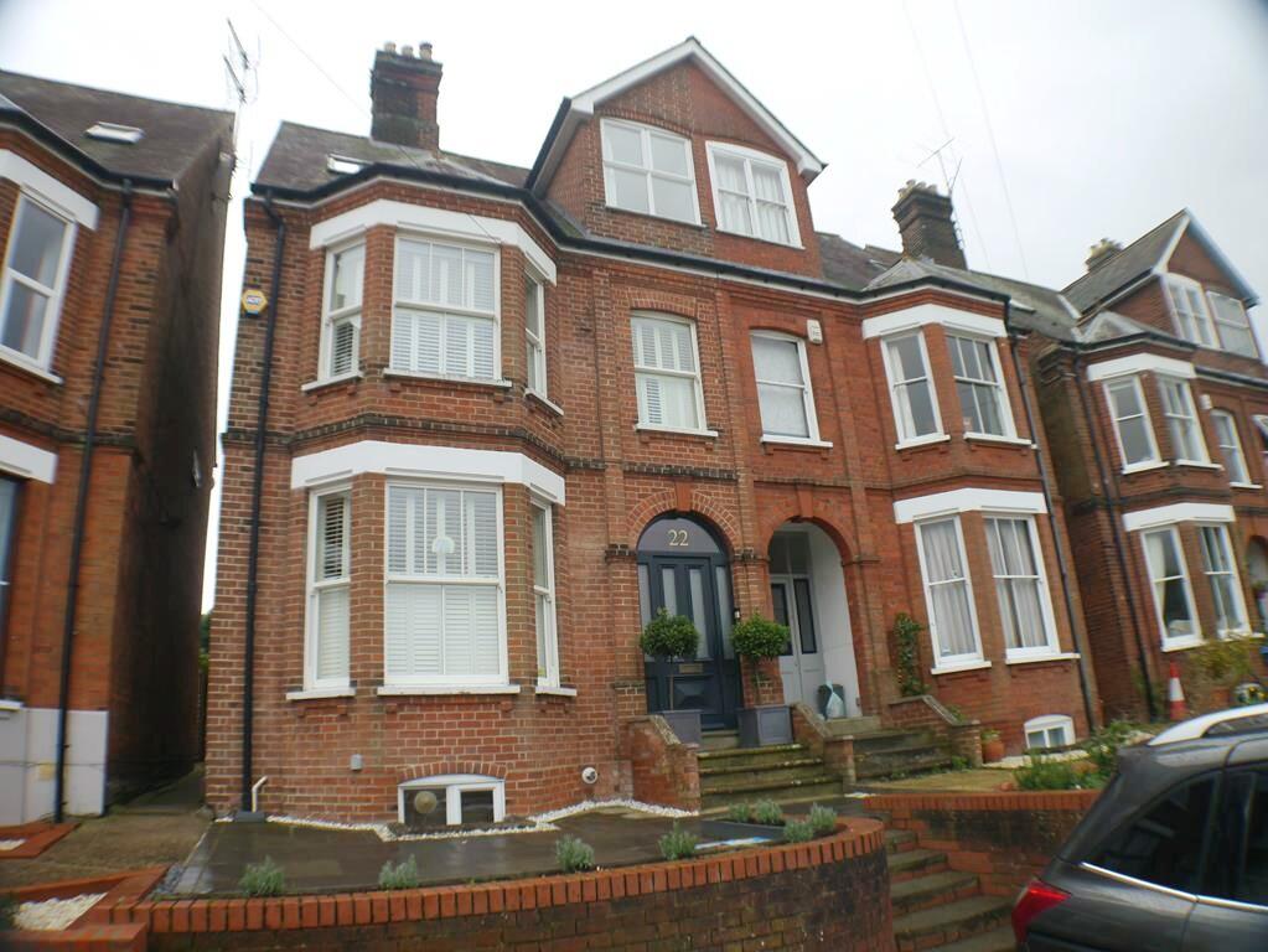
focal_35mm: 30
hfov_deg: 59.9
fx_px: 1099
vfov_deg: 46.8
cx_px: 634
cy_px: 476
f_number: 4
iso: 160
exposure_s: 1/160
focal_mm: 15
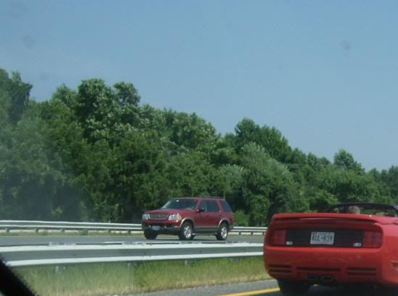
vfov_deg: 21.5
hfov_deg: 28.3
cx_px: 330
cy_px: 253
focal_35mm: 67
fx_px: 769
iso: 100
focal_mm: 6
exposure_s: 1/682
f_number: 4.7
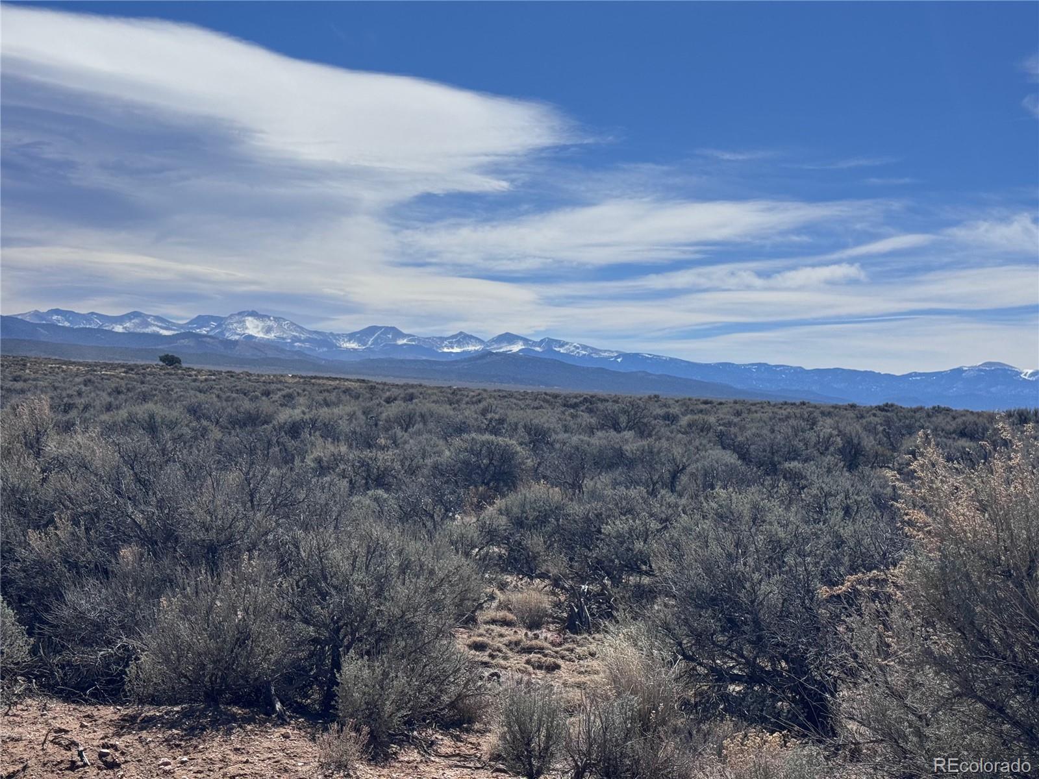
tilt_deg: +0.6
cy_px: 390
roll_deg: -2.4
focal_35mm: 48
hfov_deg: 39.7
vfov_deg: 30.3
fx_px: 1441
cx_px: 520
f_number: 1.78
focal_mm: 6.76
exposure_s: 1/12500
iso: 64
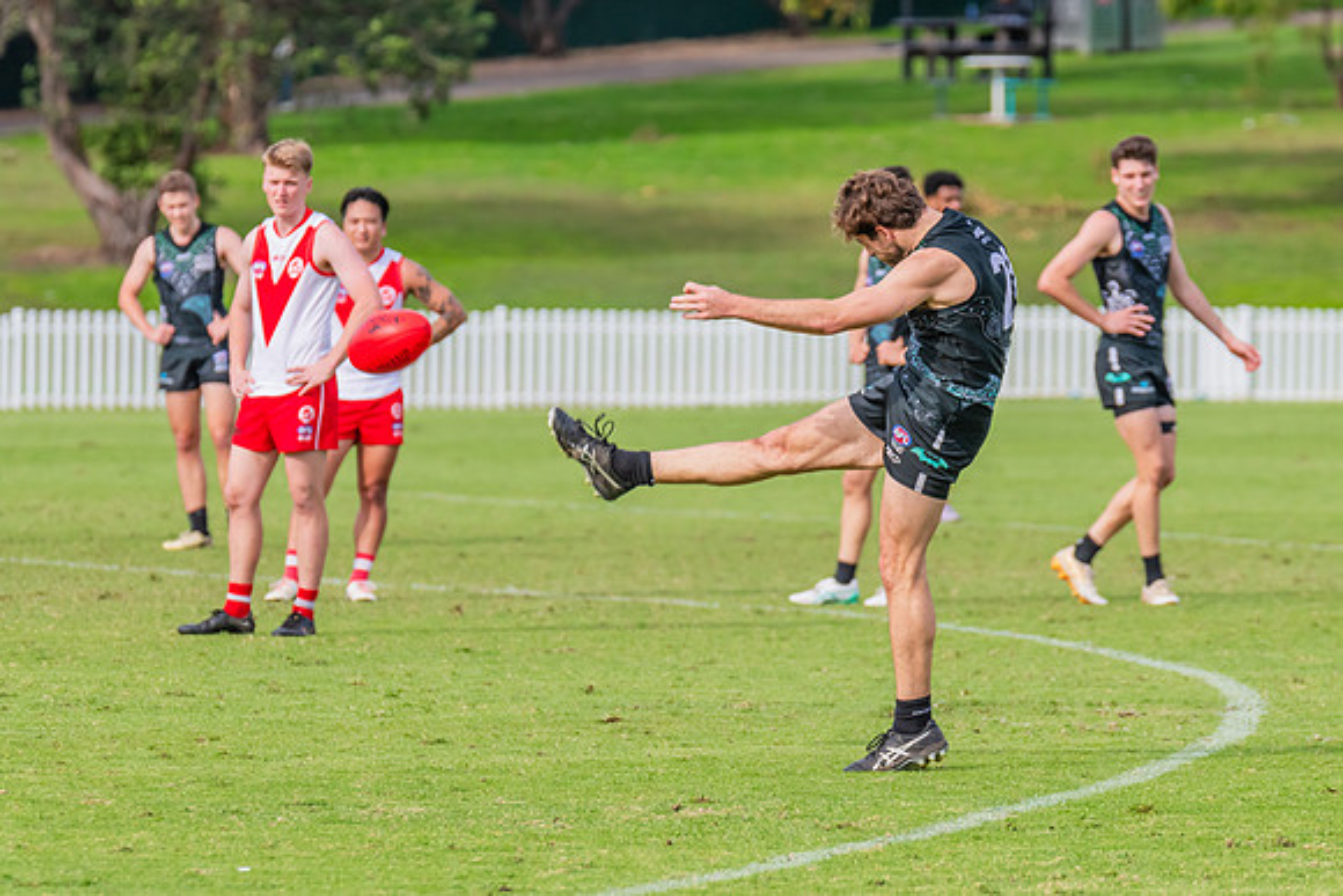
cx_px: 761
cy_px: 493
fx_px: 14327
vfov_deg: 3.6
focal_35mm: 384
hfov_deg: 5.4
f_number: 6.3
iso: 800
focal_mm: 310
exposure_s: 1/1600
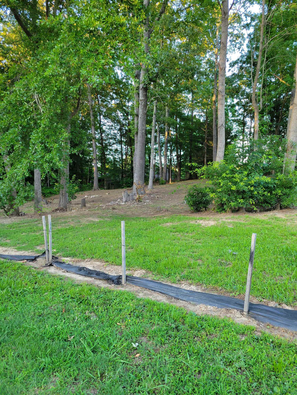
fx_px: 297
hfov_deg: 53.1
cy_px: 198
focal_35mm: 26
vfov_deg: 67.3
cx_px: 148
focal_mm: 5.4
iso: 125
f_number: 1.8
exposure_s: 1/120
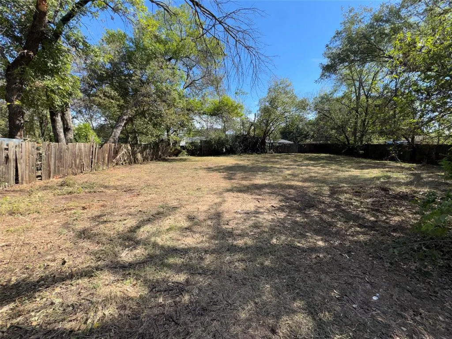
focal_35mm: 14
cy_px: 170
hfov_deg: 102.1
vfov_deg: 85.7
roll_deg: -0.2
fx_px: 183
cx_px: 226
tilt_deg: -7.7
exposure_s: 1/1395
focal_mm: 2.22
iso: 32
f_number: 2.2
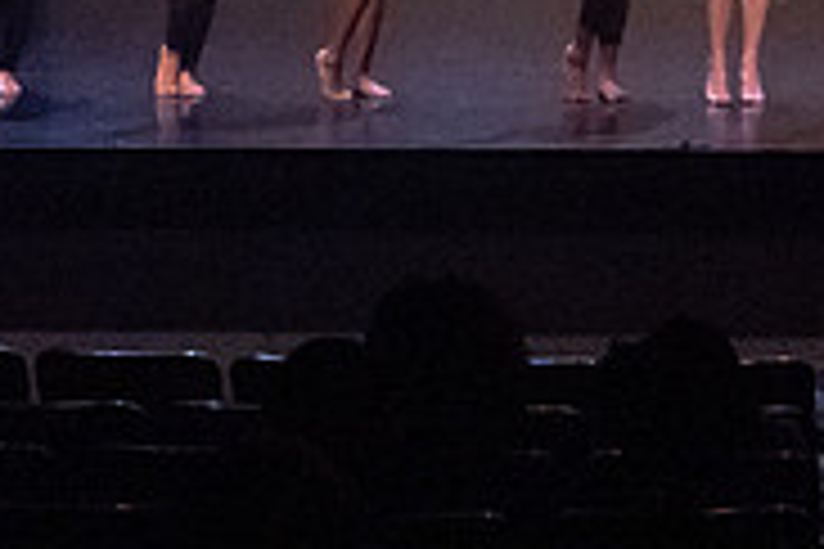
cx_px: 777
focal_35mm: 137
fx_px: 3136
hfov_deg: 14.8
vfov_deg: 9.8
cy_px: -156
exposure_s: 1/250
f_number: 4
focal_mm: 28
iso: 4000
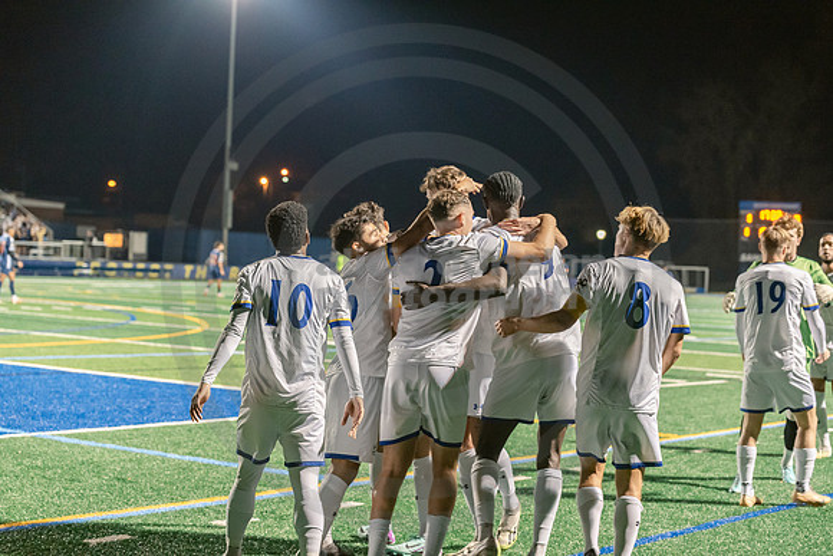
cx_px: 416
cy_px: 278
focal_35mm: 70
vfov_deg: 19.5
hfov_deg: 28.8
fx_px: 1620
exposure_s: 1/250
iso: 2500
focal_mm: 70
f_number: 3.2
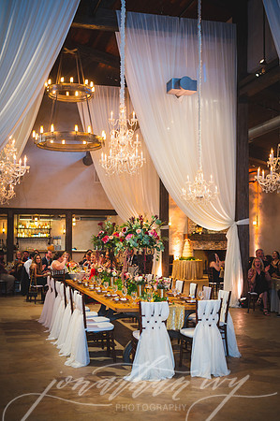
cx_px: 140
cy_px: 210
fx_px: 538
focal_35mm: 46
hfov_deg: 29.2
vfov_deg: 42.8
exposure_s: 1/80
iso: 2500
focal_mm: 46
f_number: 2.8
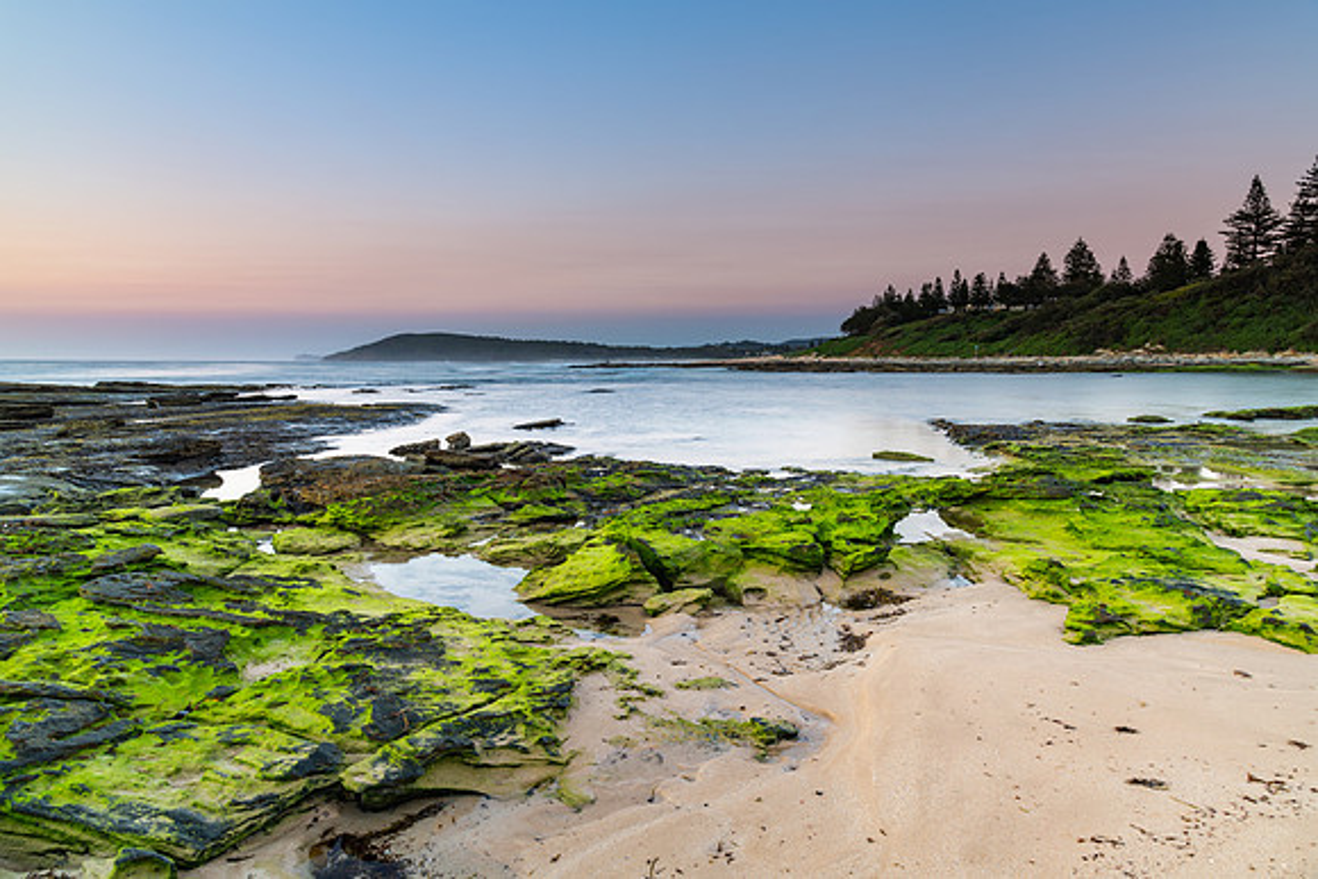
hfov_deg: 73.3
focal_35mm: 24
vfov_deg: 52.8
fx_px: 885
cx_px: 659
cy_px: 440
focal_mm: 24
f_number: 9
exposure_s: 2
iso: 40
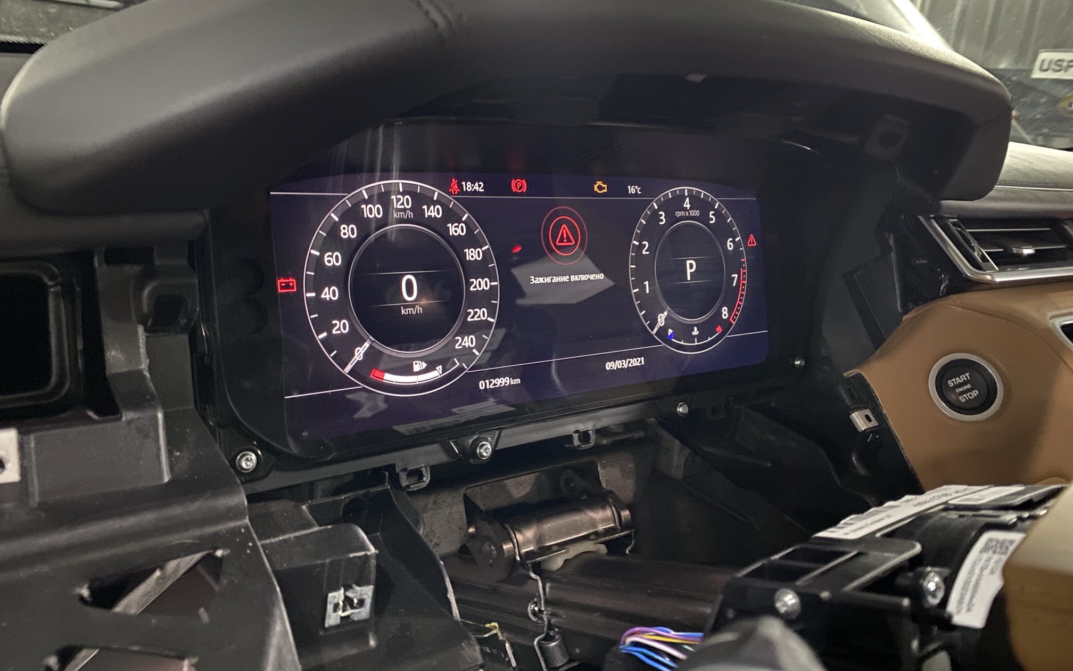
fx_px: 819
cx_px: 544
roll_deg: -5.4
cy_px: 322
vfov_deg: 44.5
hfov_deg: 66.5
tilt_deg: -15.3
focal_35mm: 28
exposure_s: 1/9
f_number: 1.8
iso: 500
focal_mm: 4.25
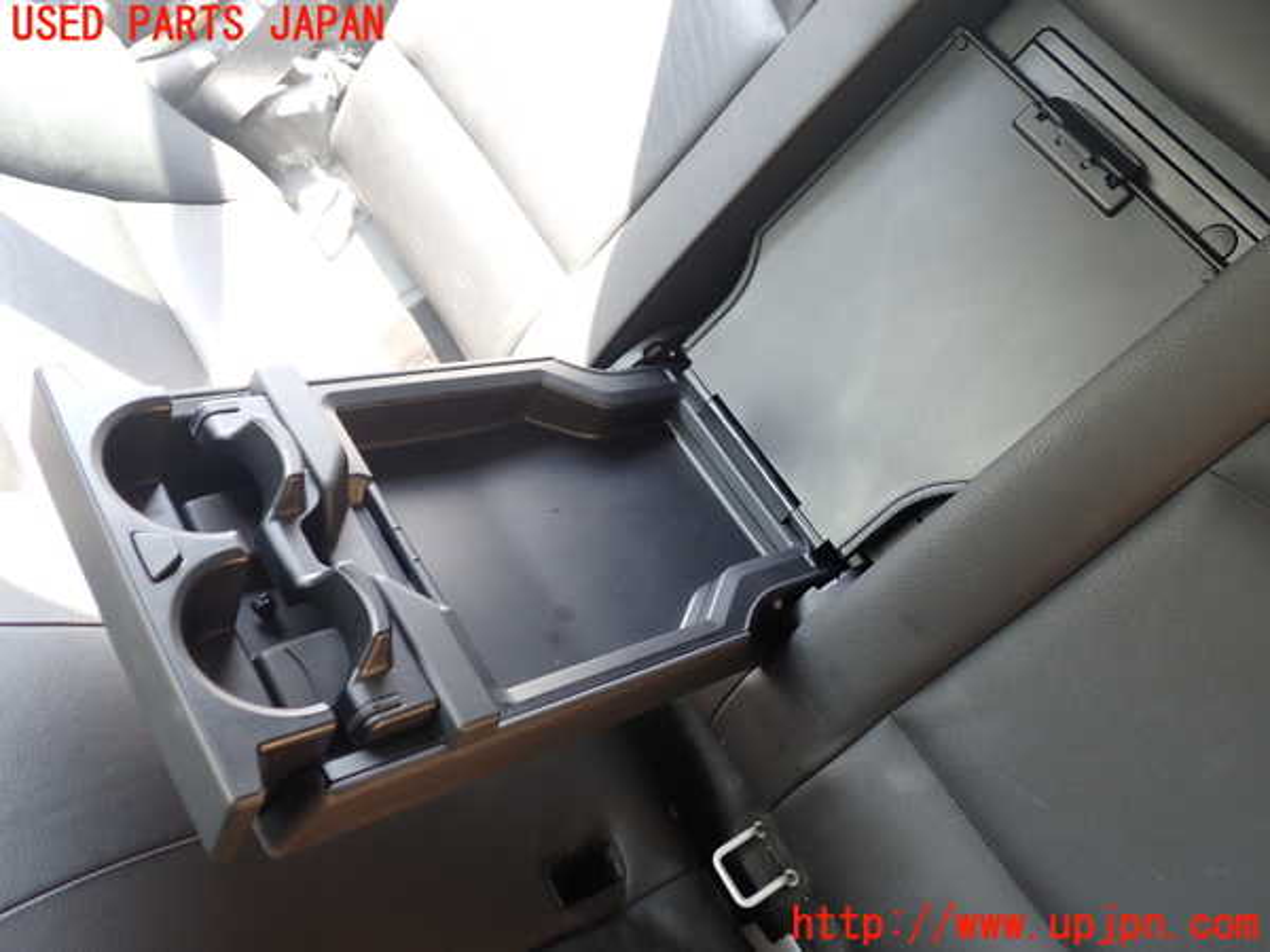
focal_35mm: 30
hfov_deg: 60.0
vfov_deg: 46.8
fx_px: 1101
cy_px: 476
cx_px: 635
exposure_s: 1/60
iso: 160
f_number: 2.3
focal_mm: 5.4
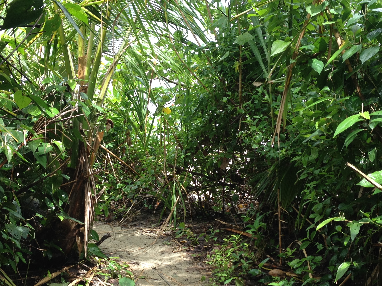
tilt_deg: -8.2
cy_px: 165
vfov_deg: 25.6
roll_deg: +0.5
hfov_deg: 33.8
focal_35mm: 57
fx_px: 629
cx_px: 177
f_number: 2.4
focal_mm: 4.28
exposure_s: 1/201
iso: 50
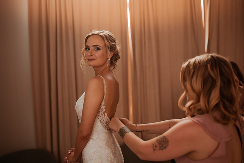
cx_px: 122
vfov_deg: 37.8
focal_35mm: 35
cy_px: 82
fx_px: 237
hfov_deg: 54.5
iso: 320
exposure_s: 1/1000
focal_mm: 35
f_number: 1.8
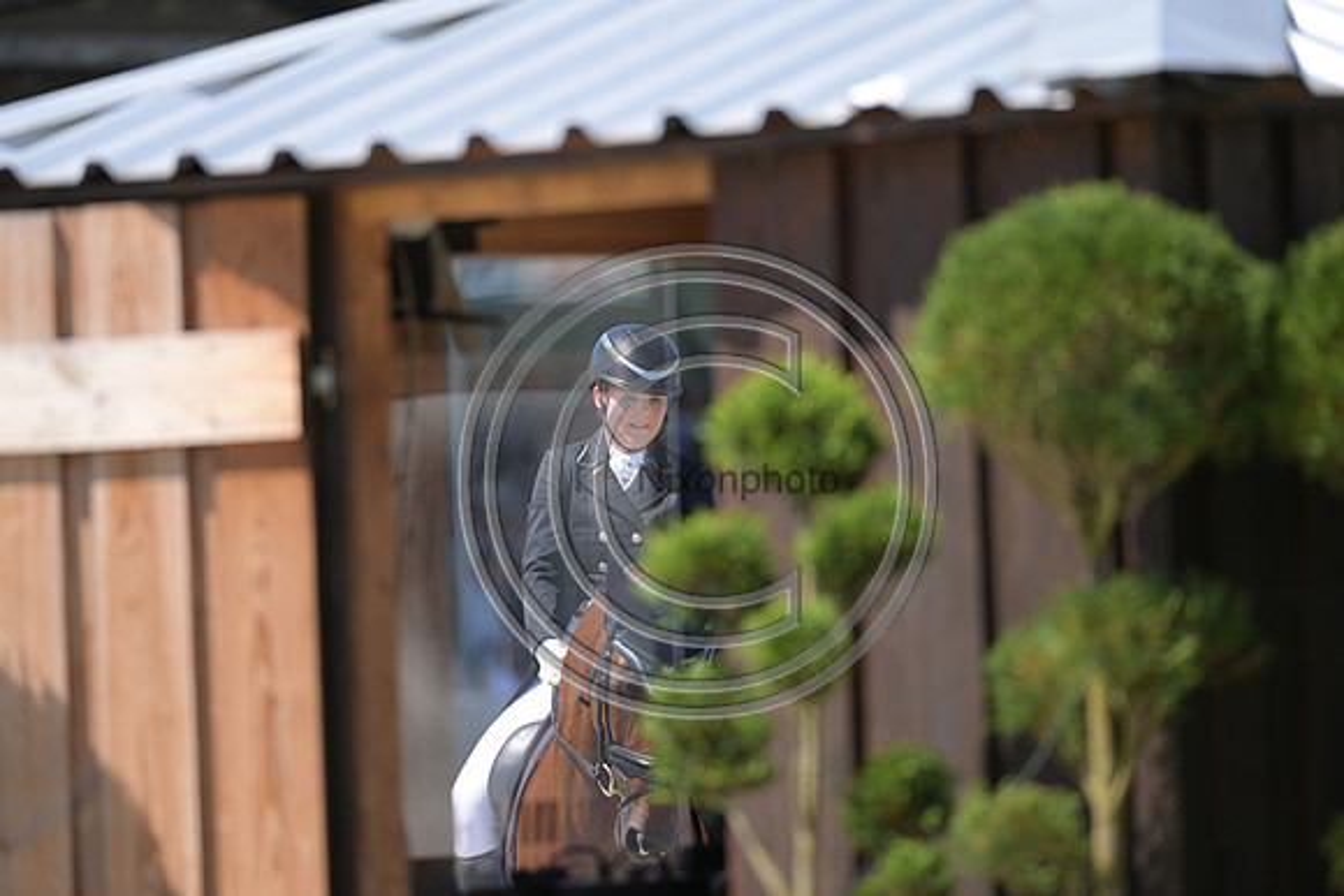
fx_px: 14189
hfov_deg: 5.4
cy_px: 448
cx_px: 672
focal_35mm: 380
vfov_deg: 3.6
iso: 360
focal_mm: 380
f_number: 5
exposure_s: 1/1250
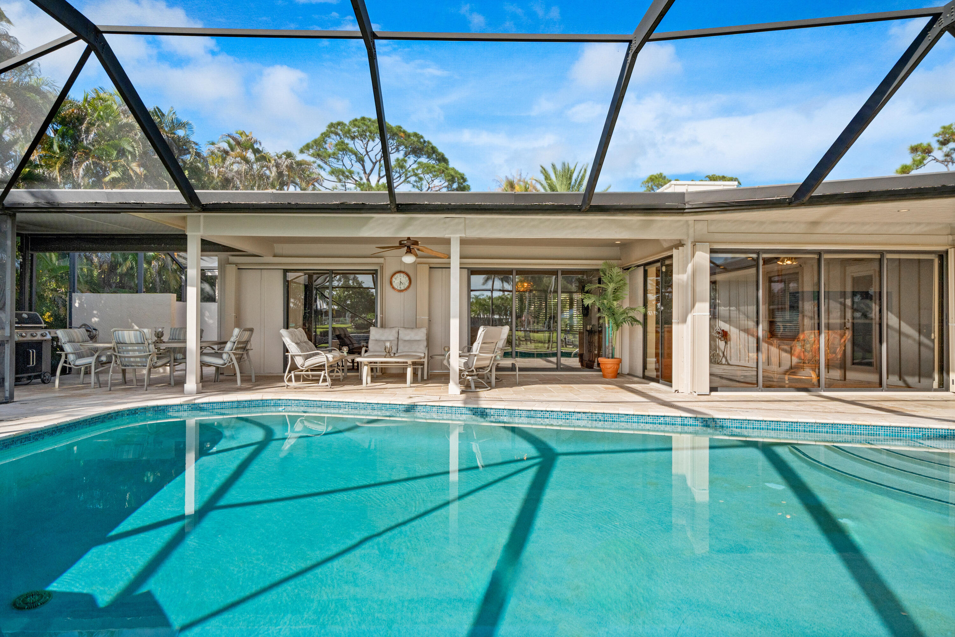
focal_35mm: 20
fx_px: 531
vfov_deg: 61.9
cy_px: 318
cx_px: 478
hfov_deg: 84.0
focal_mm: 20
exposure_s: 1/160
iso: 800
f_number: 8
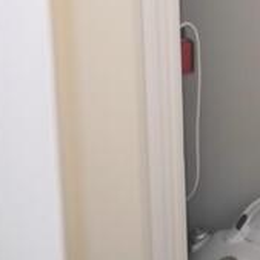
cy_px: -39
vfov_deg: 13.9
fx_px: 1037
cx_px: 441
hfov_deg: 13.1
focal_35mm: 122
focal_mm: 20
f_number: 1.7
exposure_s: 1/60
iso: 100
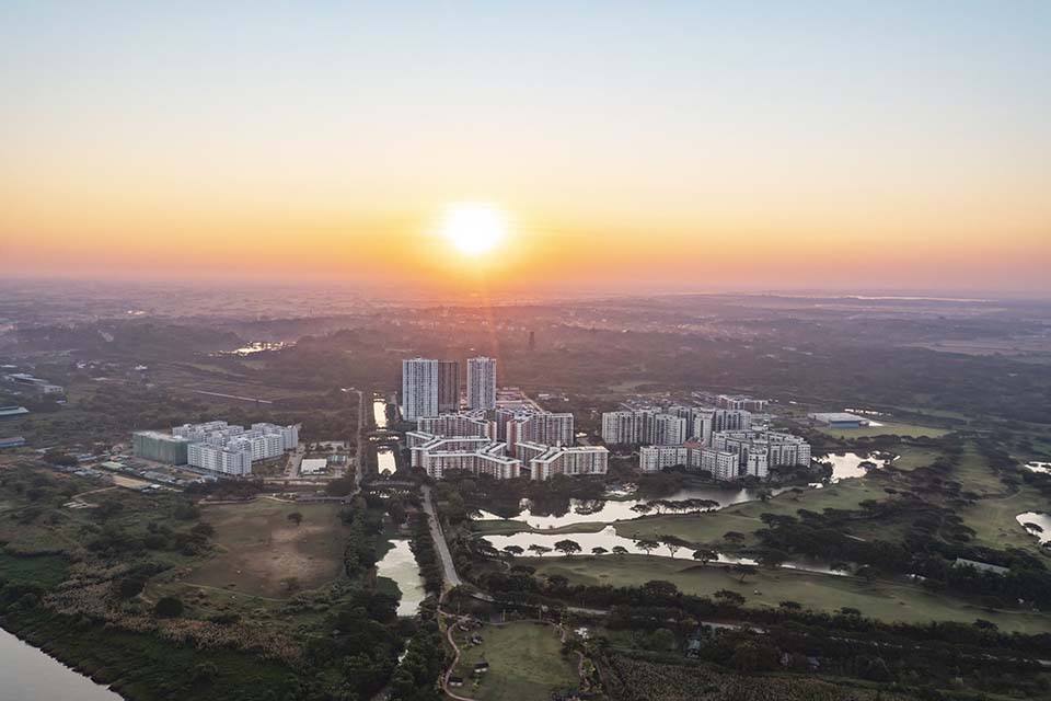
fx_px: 817
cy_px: 350
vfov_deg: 46.4
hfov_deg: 65.5
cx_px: 526
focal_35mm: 28
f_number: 8
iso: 100
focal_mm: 10.26
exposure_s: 1/120
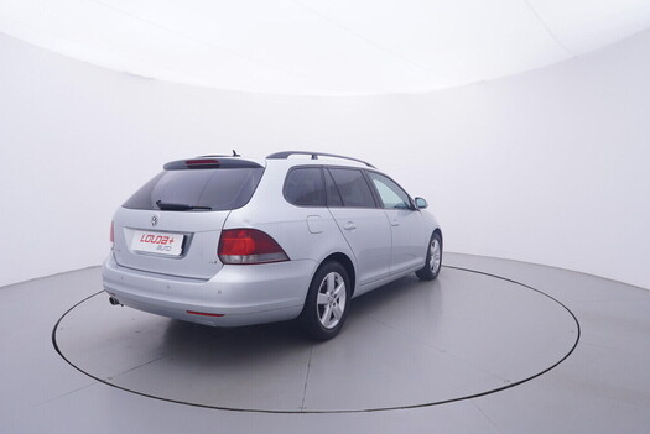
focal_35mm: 24
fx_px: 425
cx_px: 330
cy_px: 211
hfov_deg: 74.8
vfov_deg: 54.1
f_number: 5
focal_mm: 15
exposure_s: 1/80
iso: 200
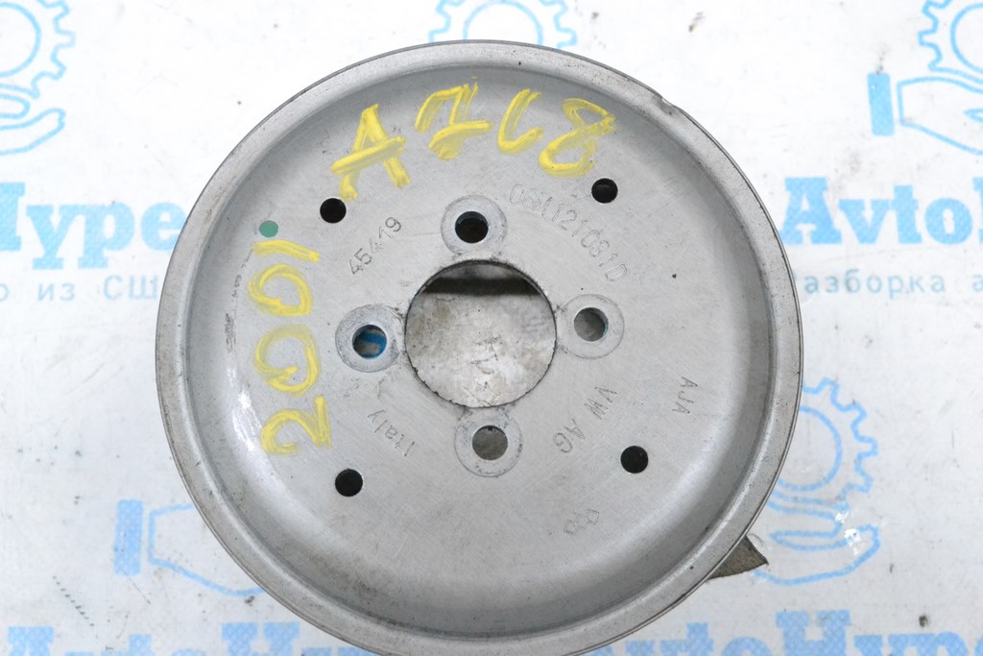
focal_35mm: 48
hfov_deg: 41.1
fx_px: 1311
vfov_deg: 28.1
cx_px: 492
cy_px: 328
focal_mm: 32
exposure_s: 1/125
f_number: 10
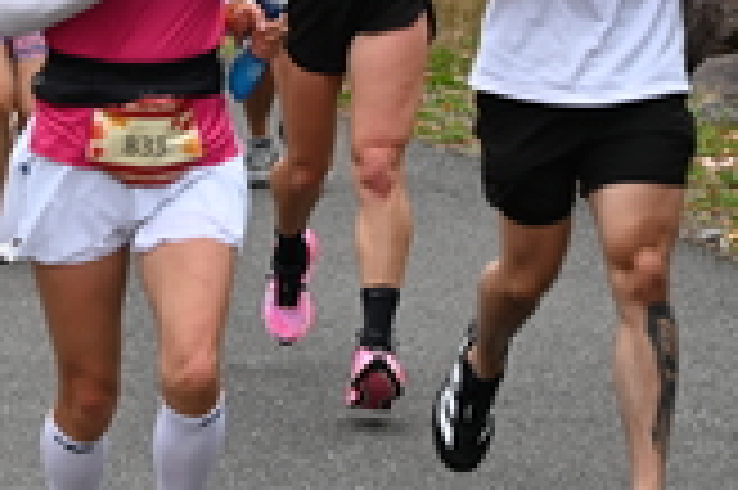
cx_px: 122
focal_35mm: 235
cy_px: -187
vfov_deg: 5.8
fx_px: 4813
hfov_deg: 8.7
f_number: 6
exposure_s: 1/125
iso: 400
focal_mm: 70
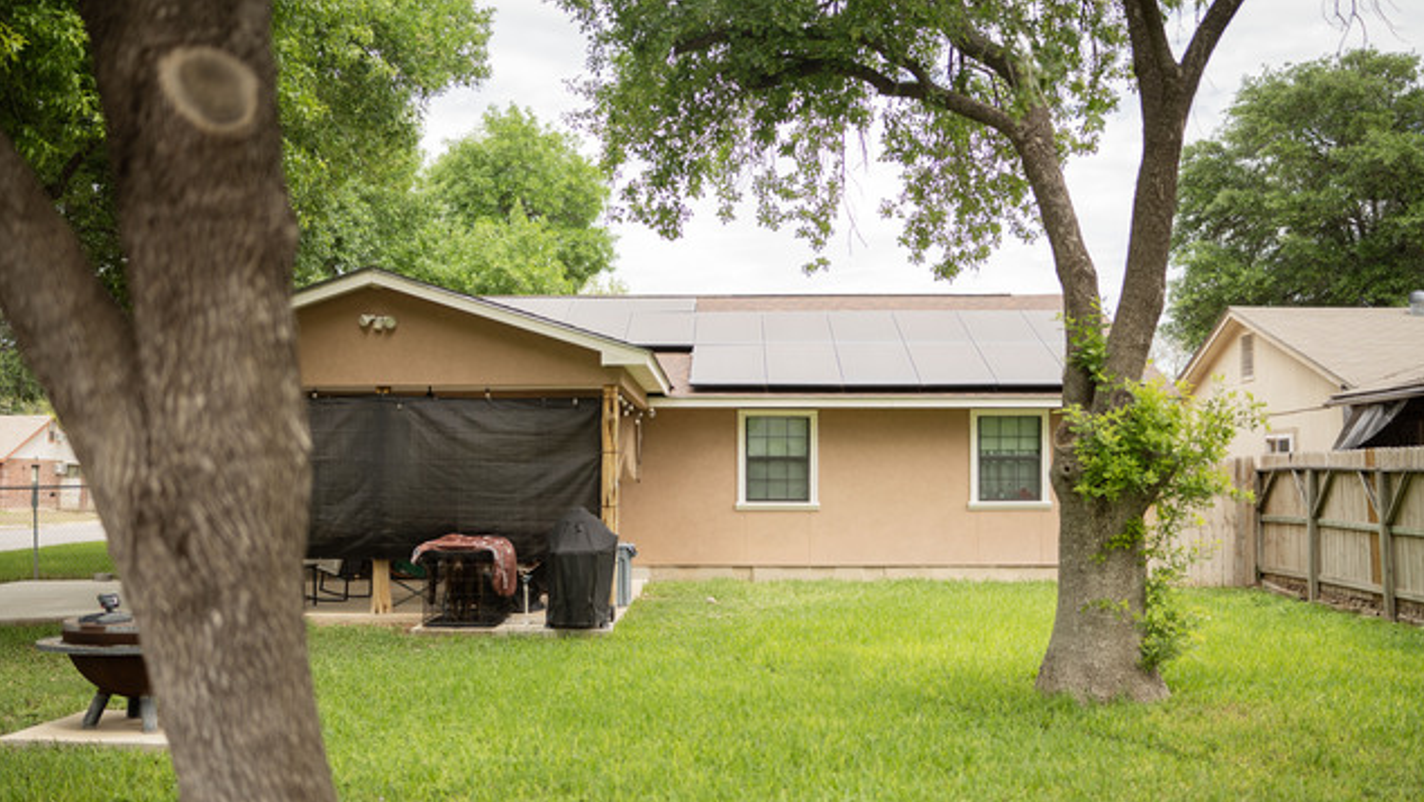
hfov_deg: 54.0
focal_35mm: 37
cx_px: 714
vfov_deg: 32.0
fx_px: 1397
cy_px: 459
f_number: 1.2
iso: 125
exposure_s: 1/2500
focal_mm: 35
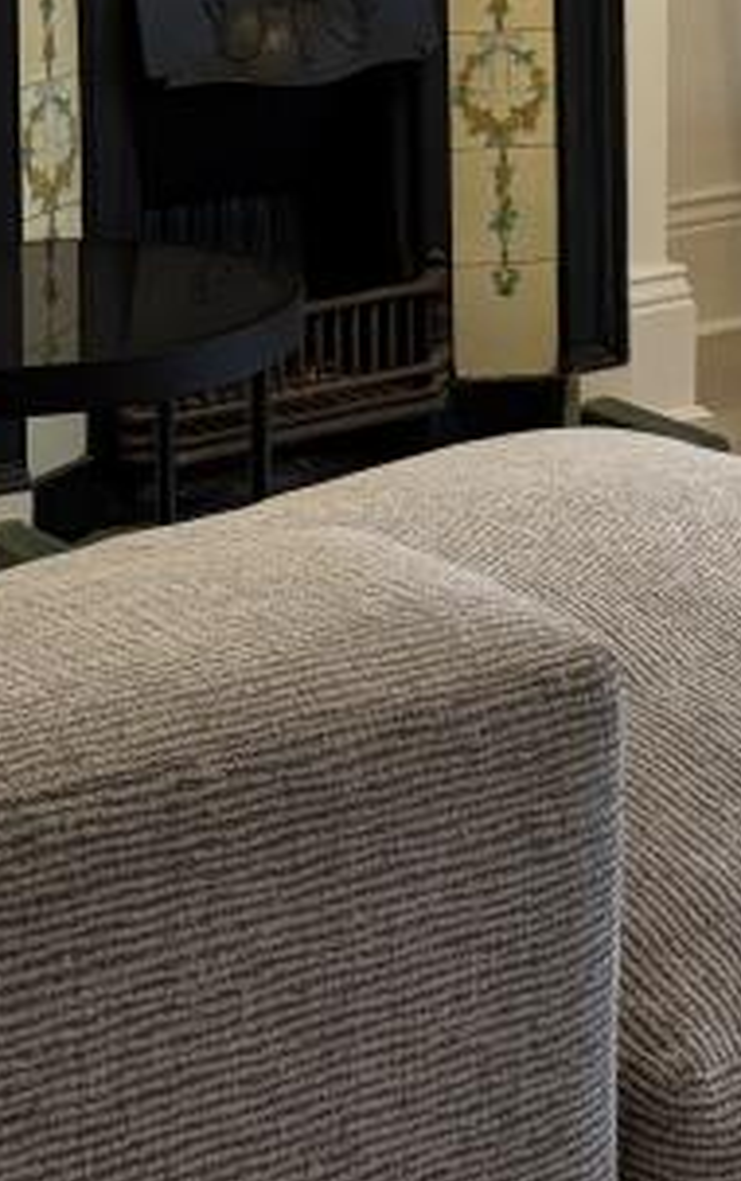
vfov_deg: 20.8
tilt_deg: -2.5
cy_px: -226
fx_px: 2998
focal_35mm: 93
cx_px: 944
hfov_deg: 13.6
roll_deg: -0.8
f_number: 1.6
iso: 125
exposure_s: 1/96
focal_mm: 5.96
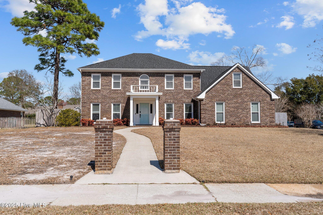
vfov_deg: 46.4
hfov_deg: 65.5
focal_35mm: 28
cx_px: 162
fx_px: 251
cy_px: 108
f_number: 7.1
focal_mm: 28
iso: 125
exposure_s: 1/800
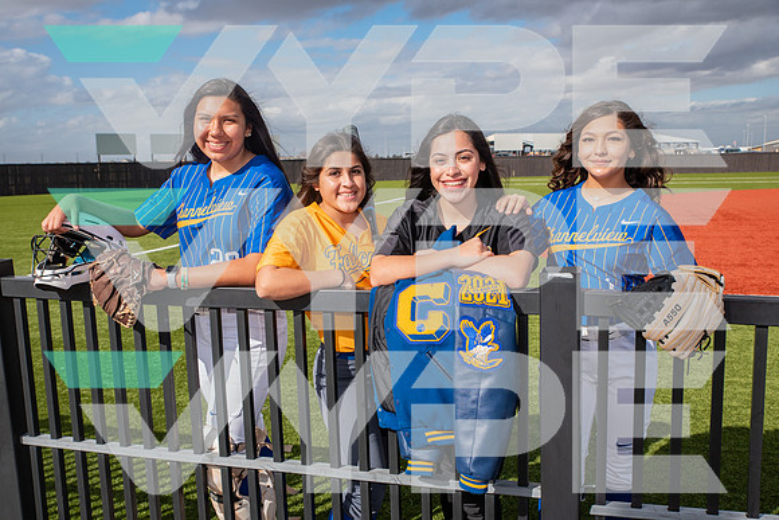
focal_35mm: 36
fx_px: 779
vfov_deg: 36.9
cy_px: 260
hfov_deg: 53.1
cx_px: 390
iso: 400
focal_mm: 36
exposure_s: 1/1250
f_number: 7.1
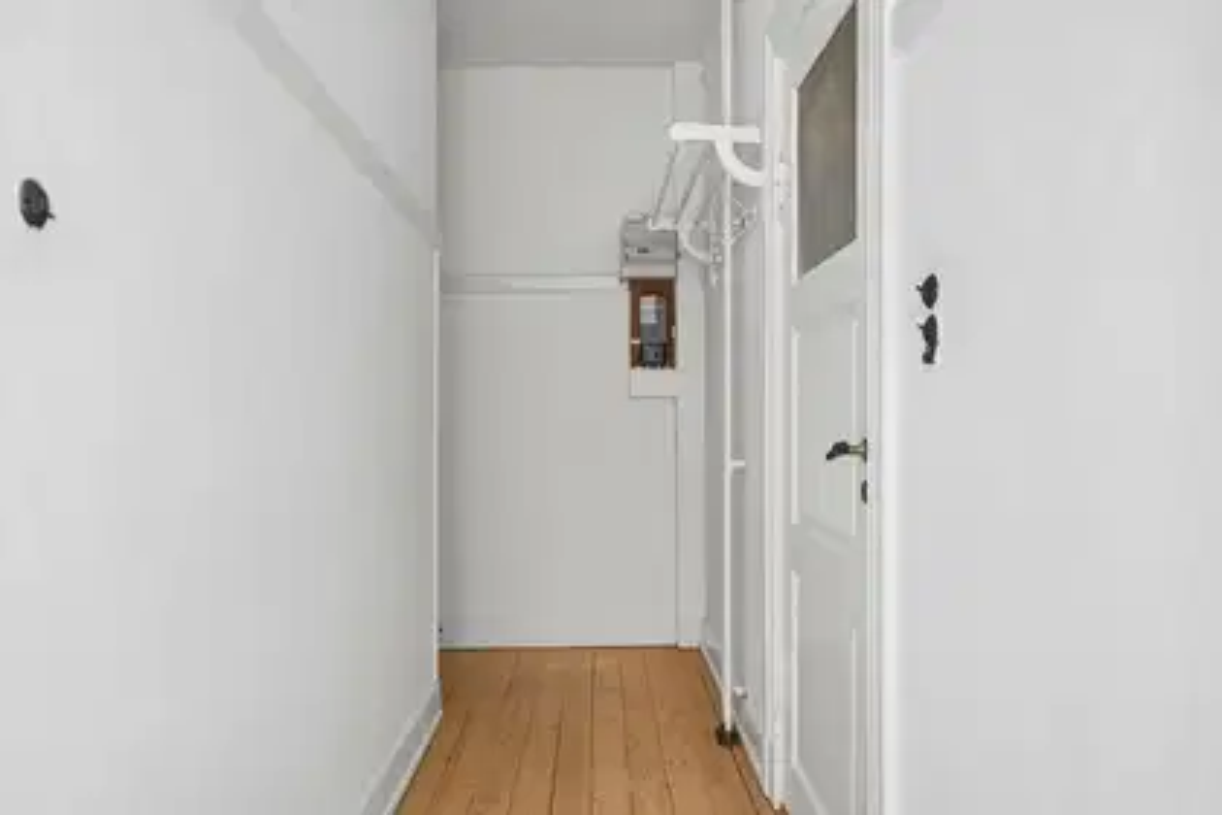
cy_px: 408
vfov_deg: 49.6
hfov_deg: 69.4
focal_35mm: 26
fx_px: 882
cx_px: 611
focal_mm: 26
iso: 400
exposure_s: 1/20
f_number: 5.6
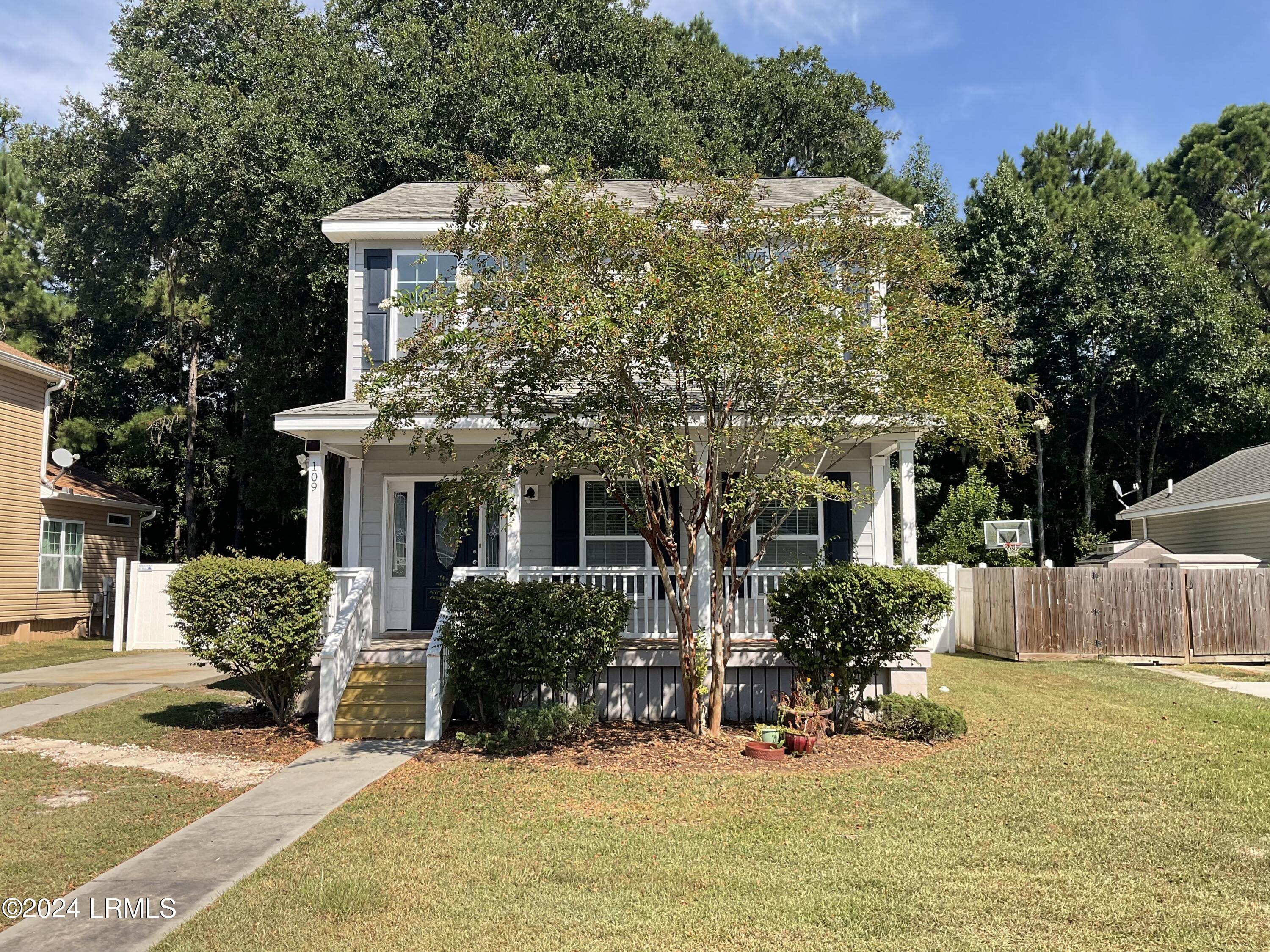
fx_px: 1064
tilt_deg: +5.6
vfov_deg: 48.2
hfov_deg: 61.7
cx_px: 635
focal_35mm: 29
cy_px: 476
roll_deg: +0.4
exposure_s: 1/1250
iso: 16
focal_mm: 3
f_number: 1.8
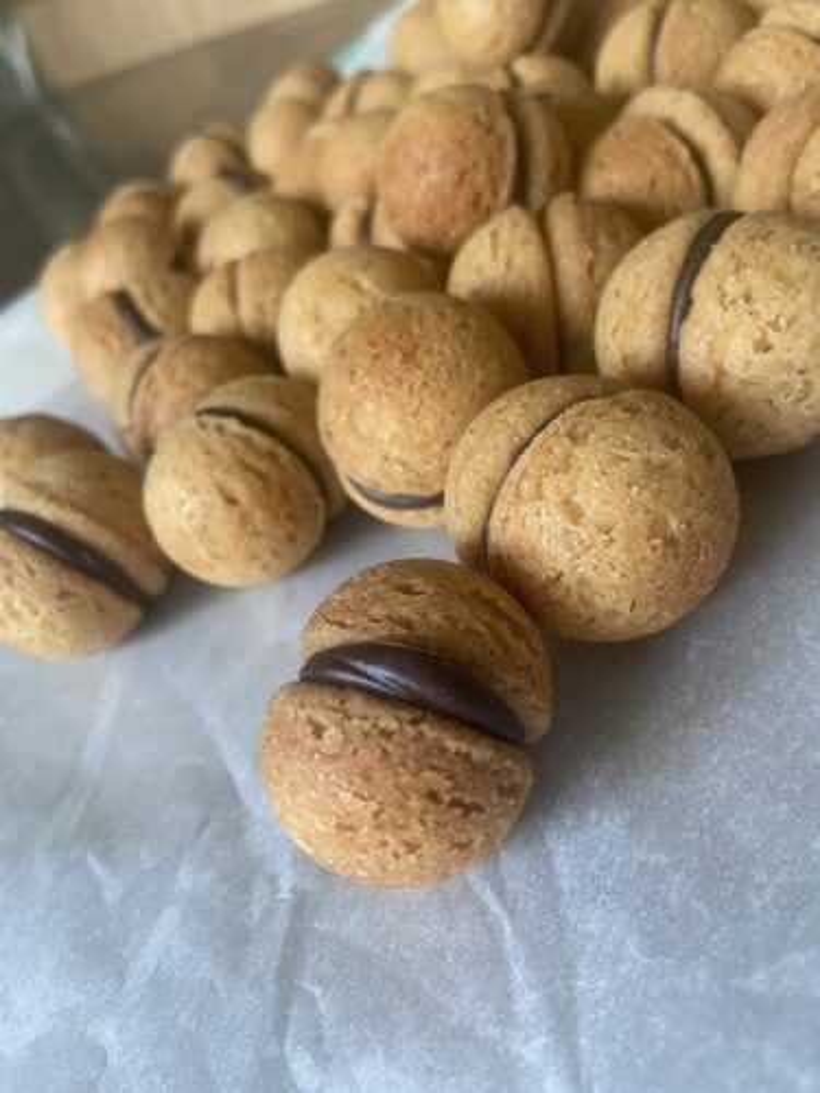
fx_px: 790
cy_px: 546
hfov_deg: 54.9
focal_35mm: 25
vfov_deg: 69.4
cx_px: 410
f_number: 1.8
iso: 125
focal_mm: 4.25
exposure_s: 1/61
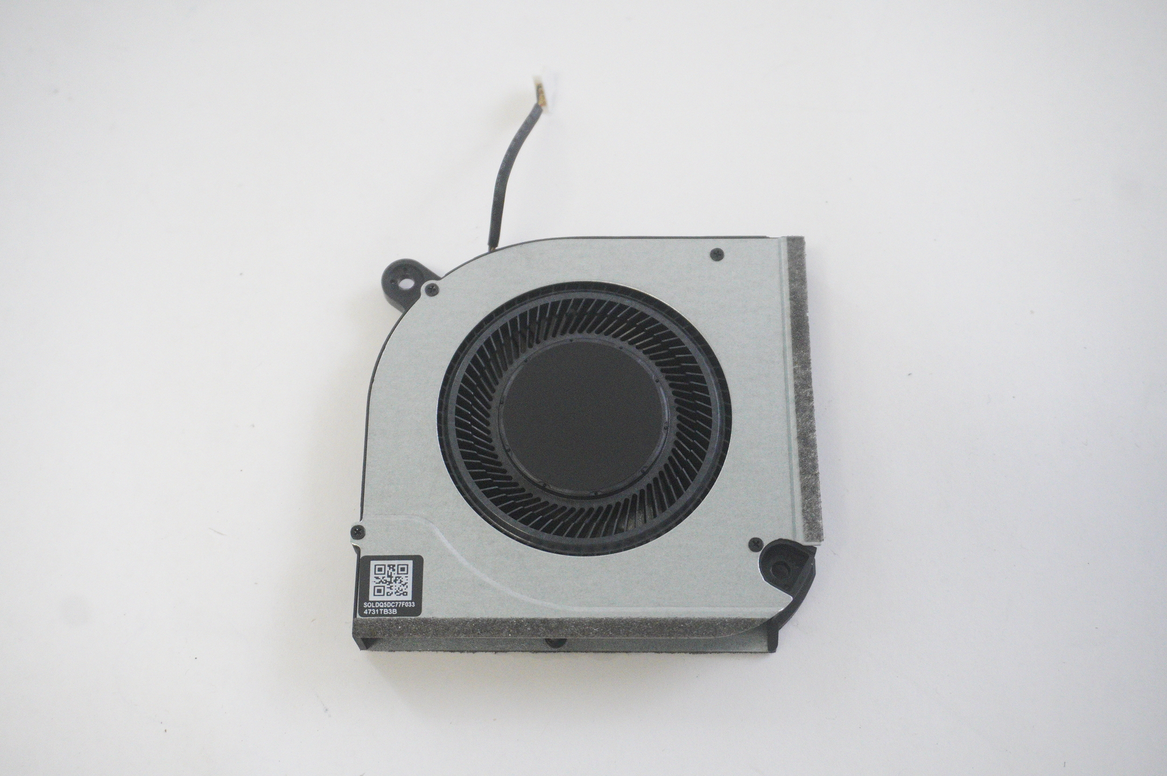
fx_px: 1409
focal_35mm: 44
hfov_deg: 45.0
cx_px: 584
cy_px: 388
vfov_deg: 30.8
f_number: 5.6
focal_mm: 29
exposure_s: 1/250
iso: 5000
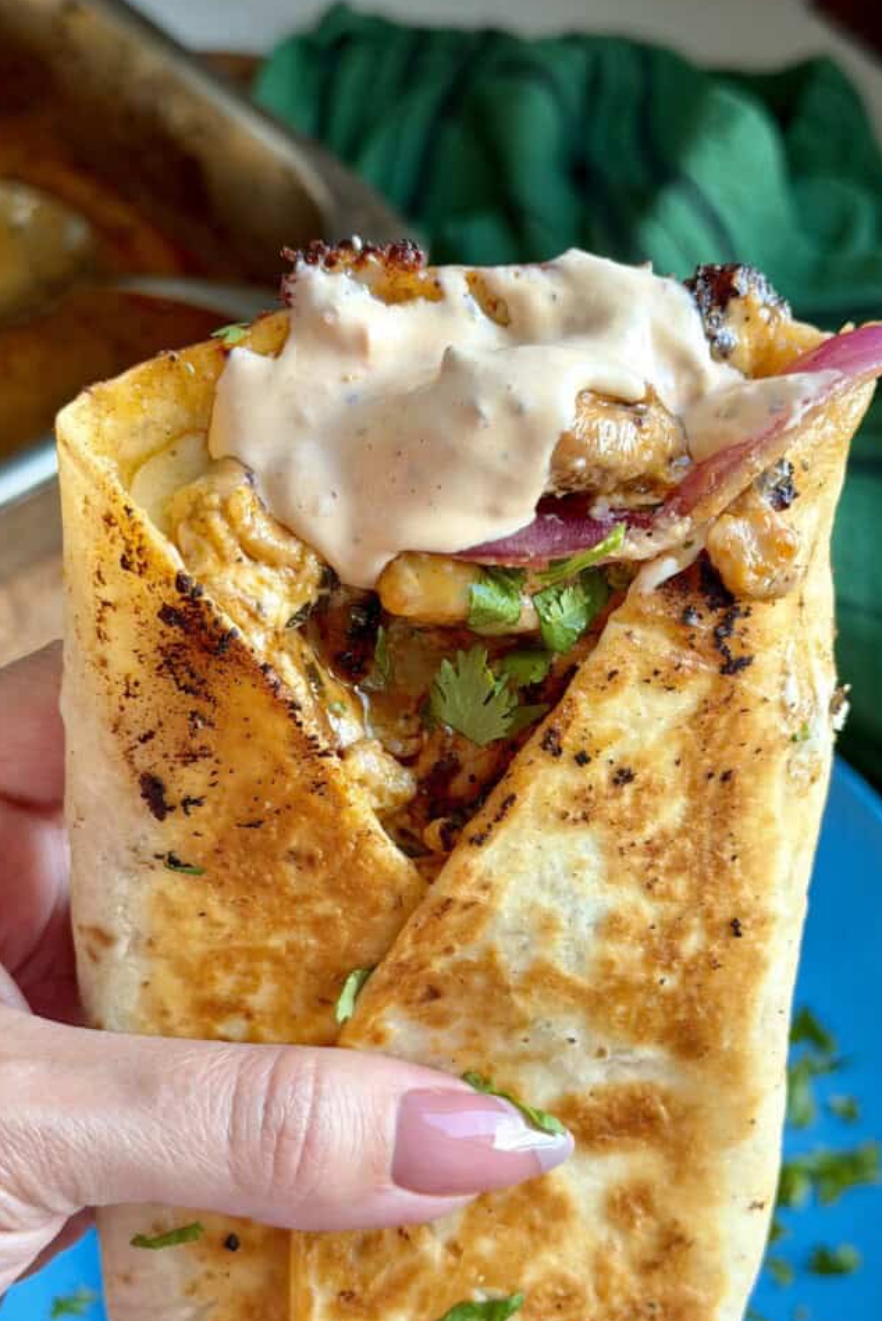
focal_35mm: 51
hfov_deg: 26.5
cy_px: 658
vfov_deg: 38.9
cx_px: 447
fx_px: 1873
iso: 50
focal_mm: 6.8
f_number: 1.8
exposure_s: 1/121
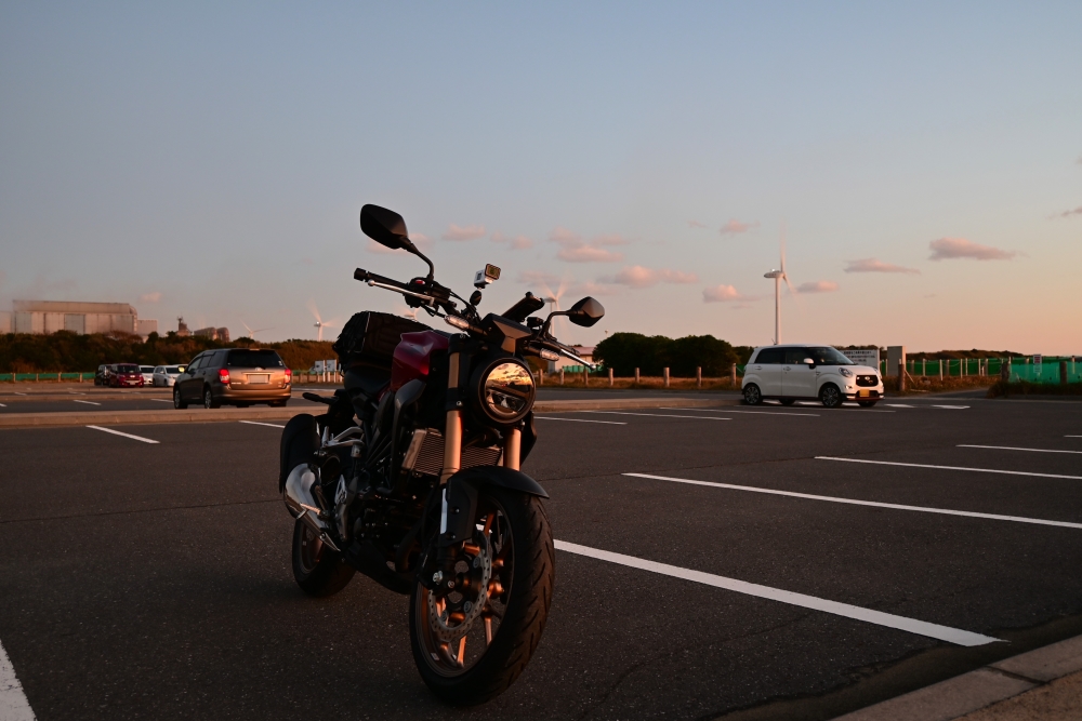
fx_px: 947
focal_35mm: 32
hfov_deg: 59.5
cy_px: 360
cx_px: 541
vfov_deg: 41.7
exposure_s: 1/2.5
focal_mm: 21
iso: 160
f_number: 4
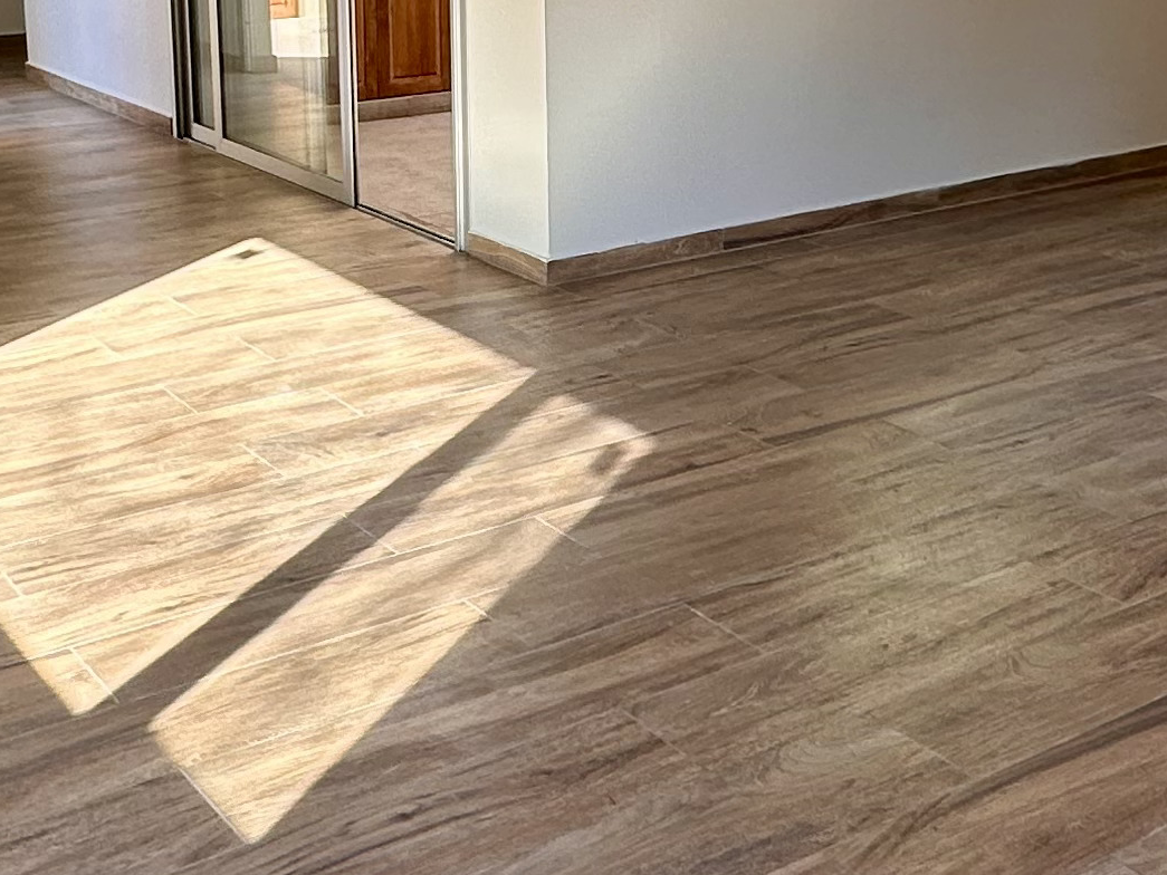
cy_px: 143
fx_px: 1821
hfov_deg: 35.5
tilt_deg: -11.7
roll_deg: +0.5
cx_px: 584
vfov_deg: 26.4
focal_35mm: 54
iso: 40
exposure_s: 1/145
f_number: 2.2
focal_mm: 2.22
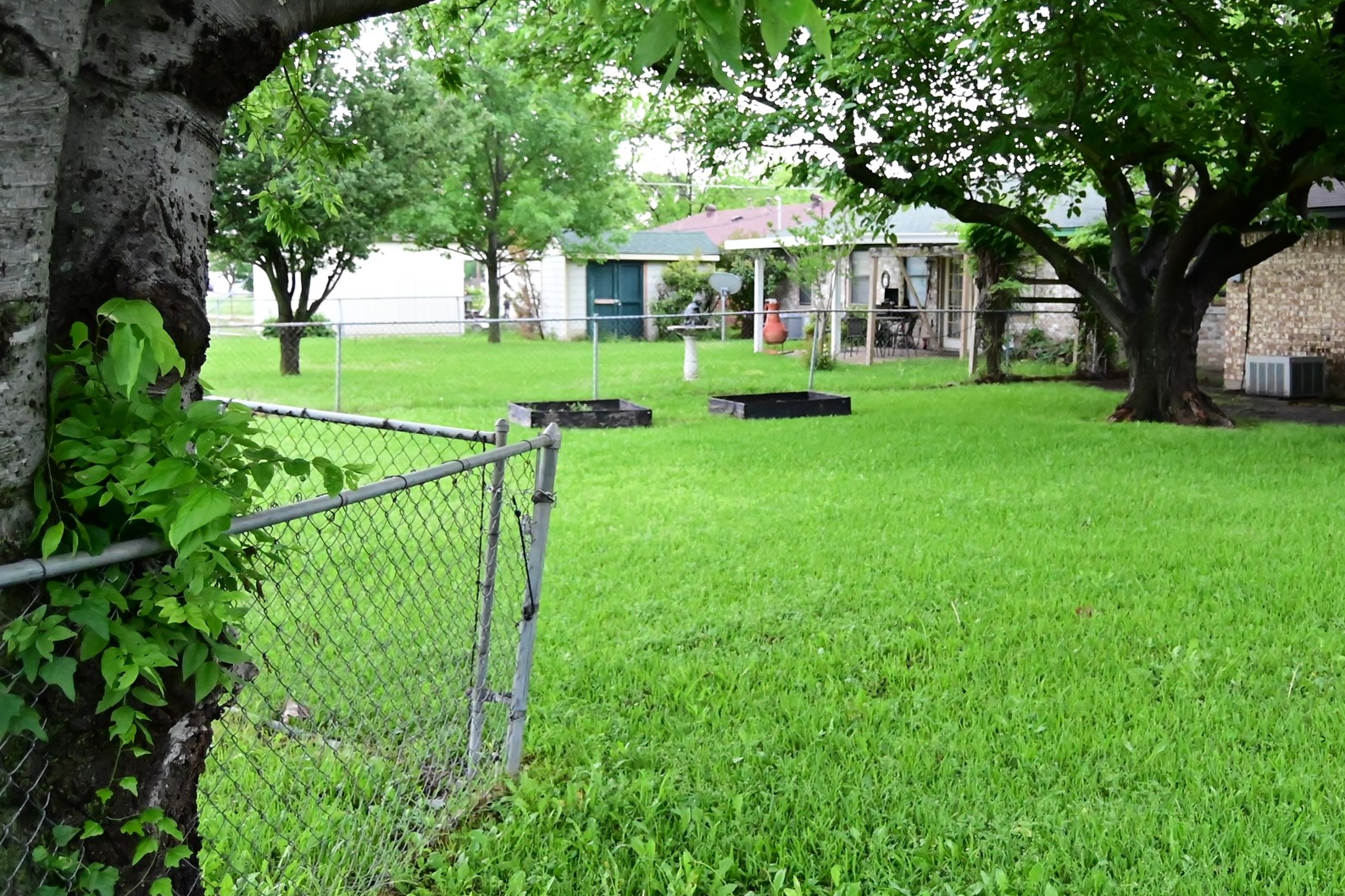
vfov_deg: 17.5
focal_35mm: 78
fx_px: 2914
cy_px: 378
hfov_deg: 25.9
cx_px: 864
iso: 5000
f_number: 4.8
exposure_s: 1/1250
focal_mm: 38
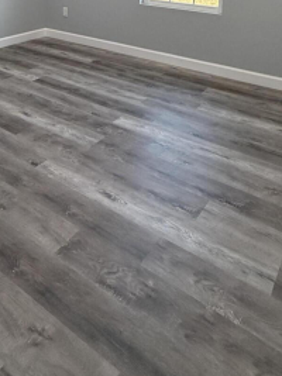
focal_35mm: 35
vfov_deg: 44.3
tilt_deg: -7.2
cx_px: 86
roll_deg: -0.8
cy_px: -5
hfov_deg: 40.0
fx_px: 380
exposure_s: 1/120
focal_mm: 2.22
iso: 250
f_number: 2.2
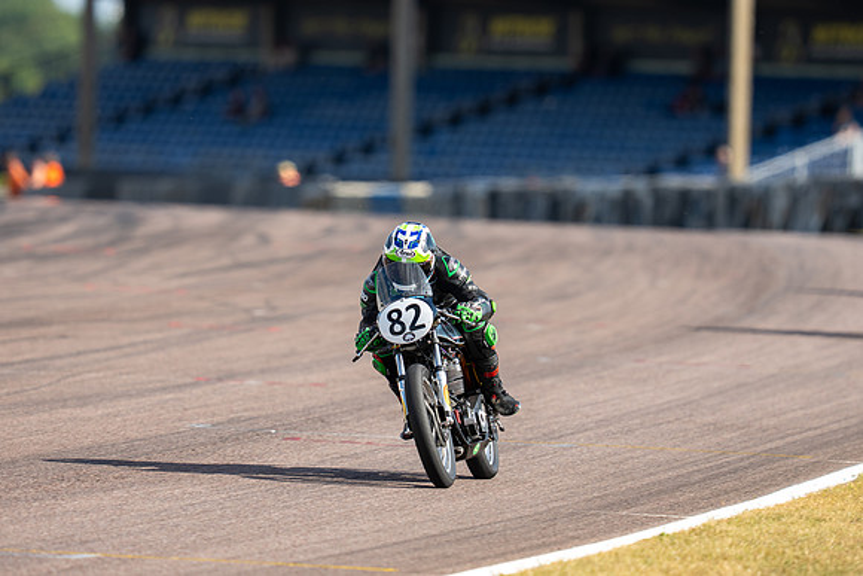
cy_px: 251
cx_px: 486
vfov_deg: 2.6
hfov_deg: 3.9
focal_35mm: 523
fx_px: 12536
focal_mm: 400
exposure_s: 1/500
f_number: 3.2
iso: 50
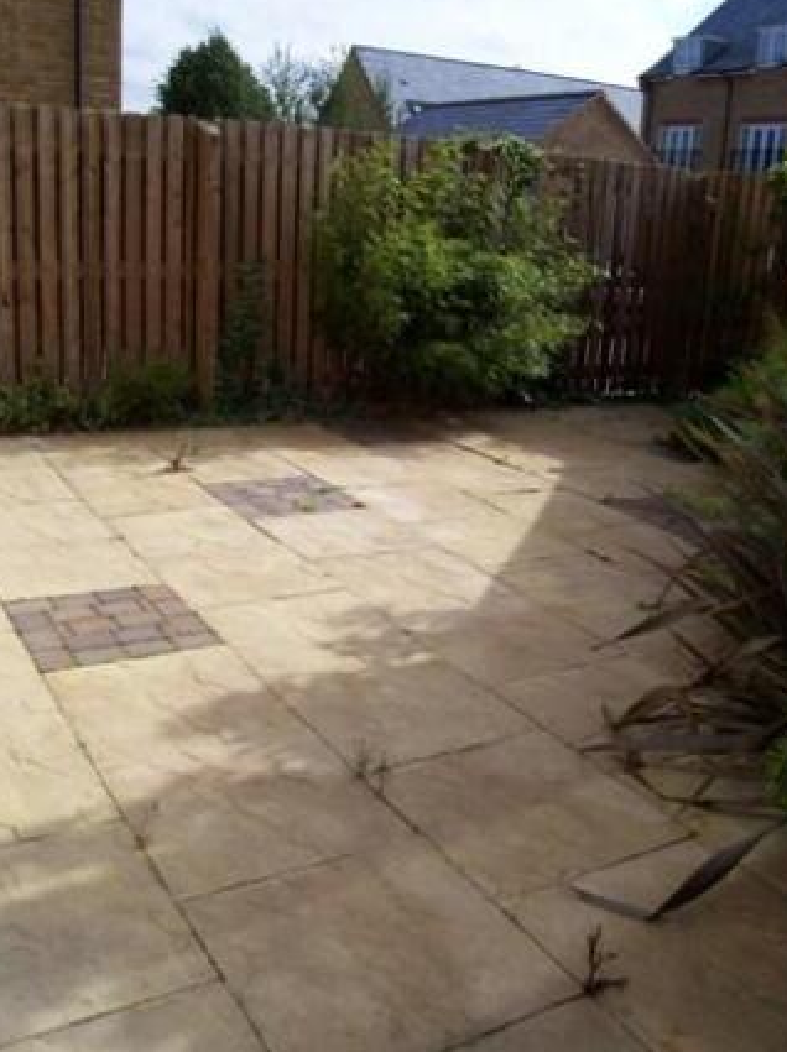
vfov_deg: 52.7
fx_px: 1063
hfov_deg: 40.6
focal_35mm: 35
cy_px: 524
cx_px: 396
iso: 80
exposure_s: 1/397
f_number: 5.1
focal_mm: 5.6
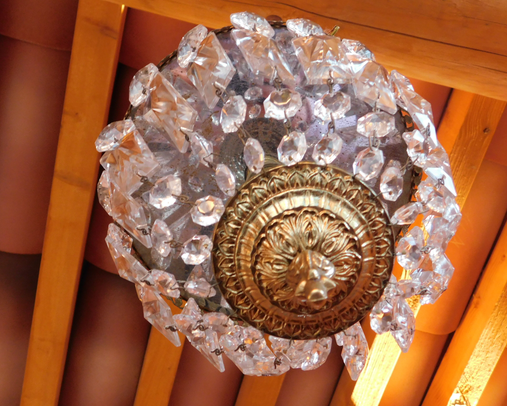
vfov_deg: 39.2
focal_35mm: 38
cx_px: 255
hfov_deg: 47.9
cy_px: 204
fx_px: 570
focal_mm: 6.3
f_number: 3.5
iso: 400
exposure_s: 1/20
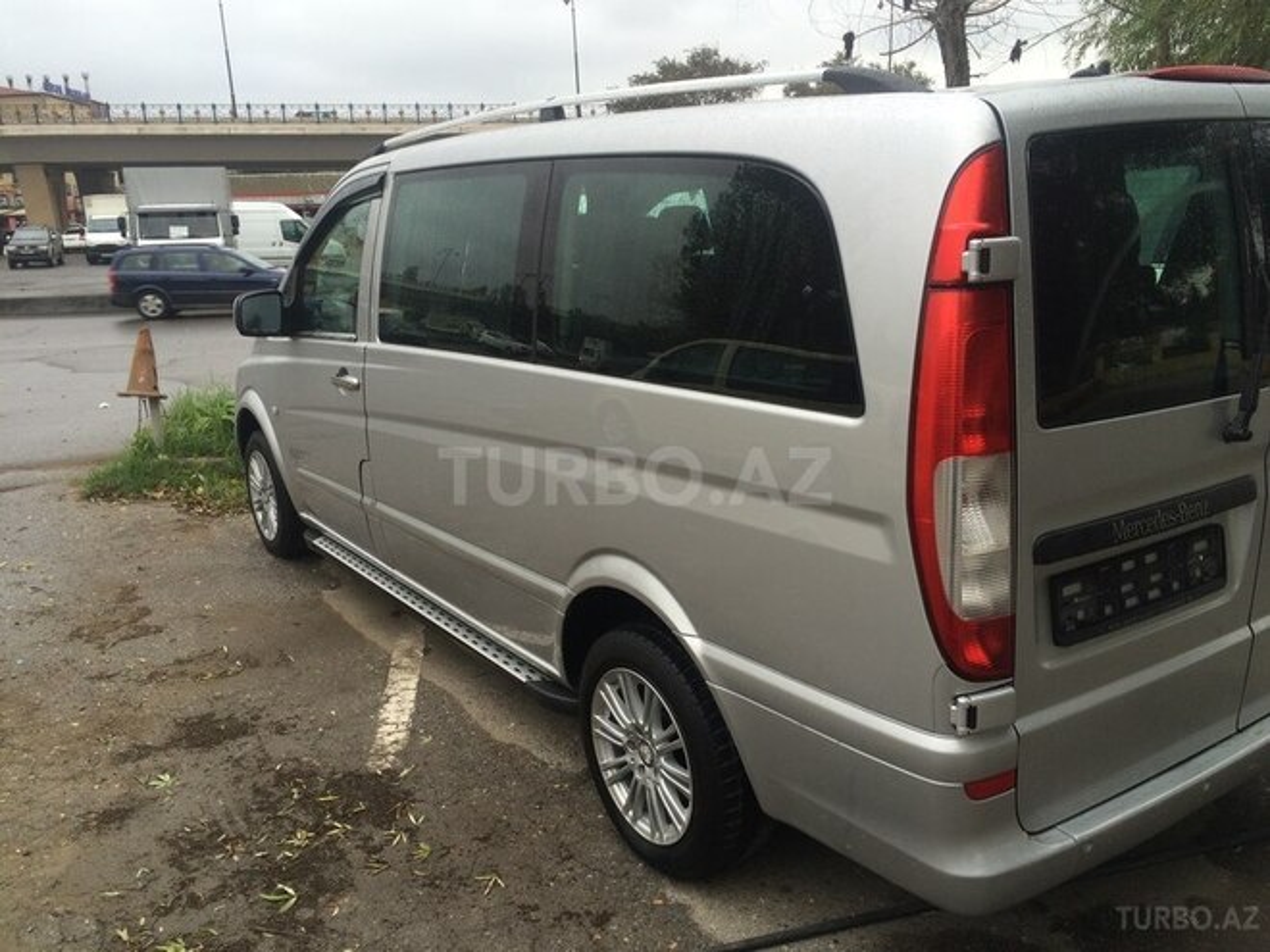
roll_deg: +3.0
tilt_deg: -11.5
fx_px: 1064
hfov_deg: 61.7
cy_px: 476
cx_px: 635
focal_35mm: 29
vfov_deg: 48.2
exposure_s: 1/166
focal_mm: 4.15
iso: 32
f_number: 2.2
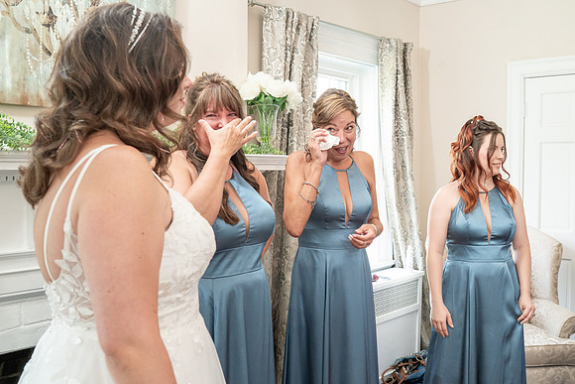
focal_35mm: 38
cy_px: 189
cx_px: 313
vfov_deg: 34.8
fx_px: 612
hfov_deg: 50.2
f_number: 6.3
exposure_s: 1/200
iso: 2000
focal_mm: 35
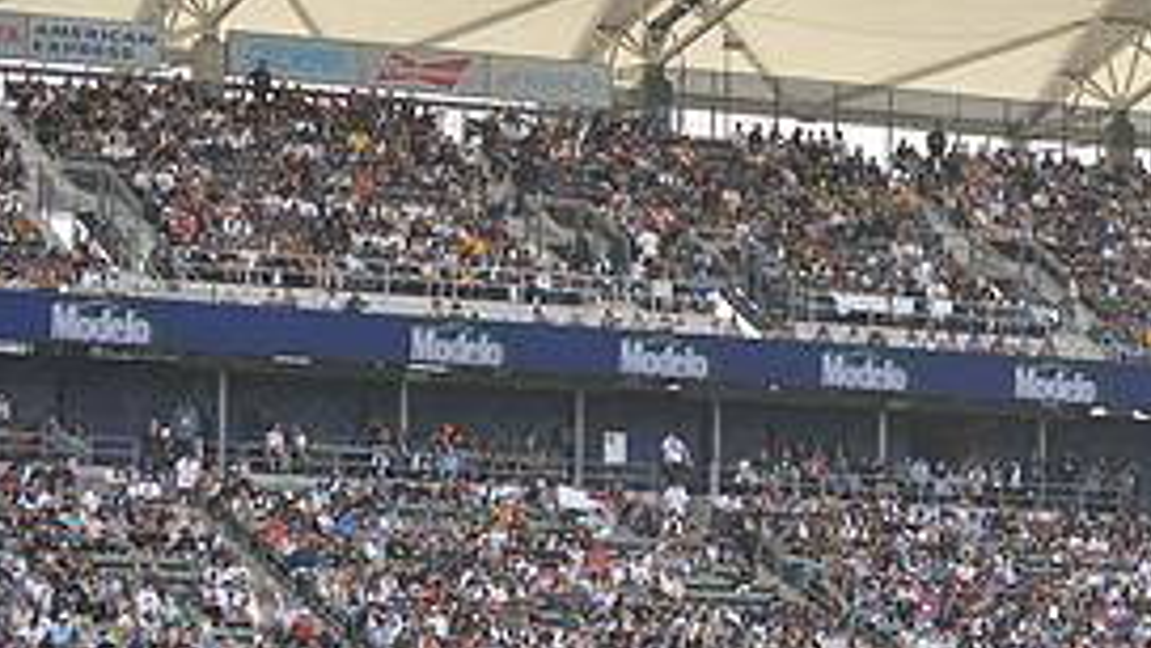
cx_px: 1041
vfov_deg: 7.0
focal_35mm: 174
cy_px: 563
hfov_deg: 12.3
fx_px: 5310
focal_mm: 78
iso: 320
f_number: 3.5
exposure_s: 1/2500
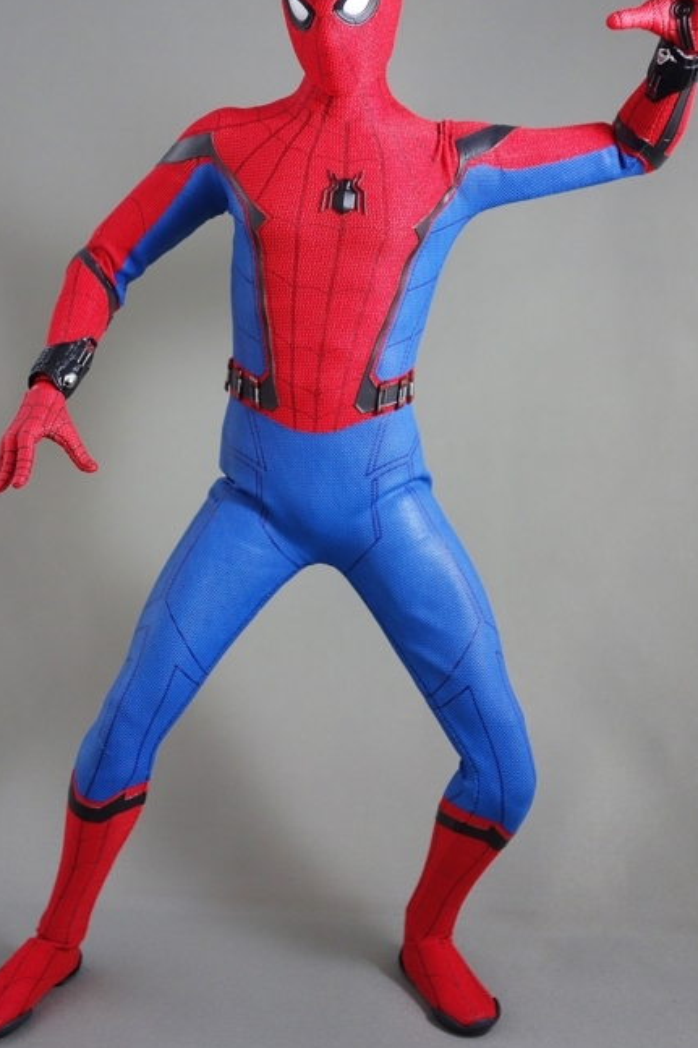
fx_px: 1368
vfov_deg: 41.7
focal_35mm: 47
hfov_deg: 28.6
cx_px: 318
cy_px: 420
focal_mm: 14.23
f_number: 2.8
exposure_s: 1/40
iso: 800
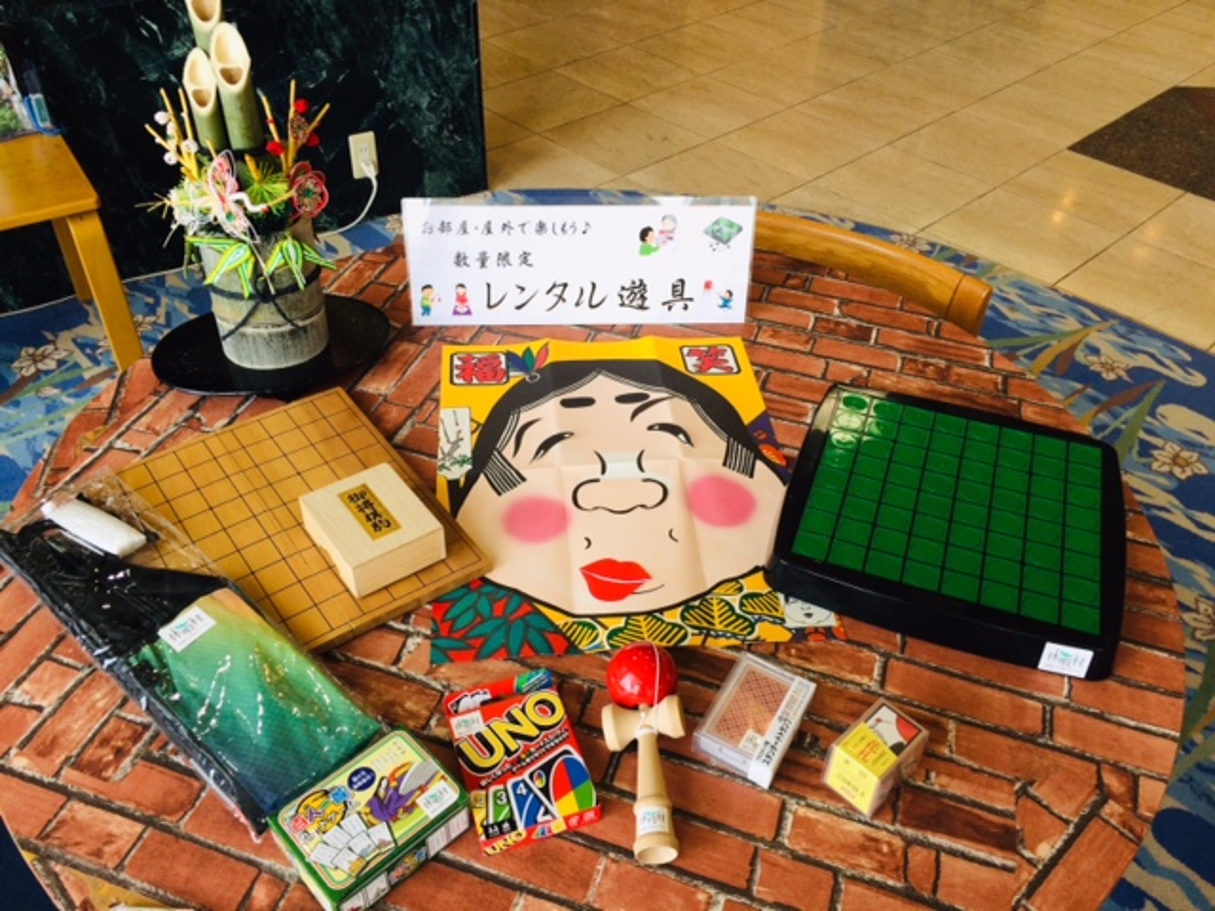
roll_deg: -1.0
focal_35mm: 29
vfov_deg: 48.2
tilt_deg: -41.9
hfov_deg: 61.7
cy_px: 456
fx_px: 1018
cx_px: 608
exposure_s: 1/60
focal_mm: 4.15
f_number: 2.2
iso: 32
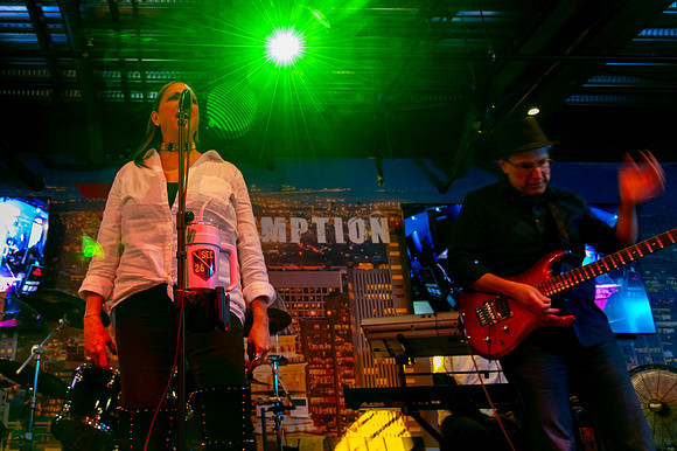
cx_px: 187
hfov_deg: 52.9
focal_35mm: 35
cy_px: 149
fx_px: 653
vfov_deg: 37.7
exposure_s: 1/30
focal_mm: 24
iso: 5000
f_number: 4
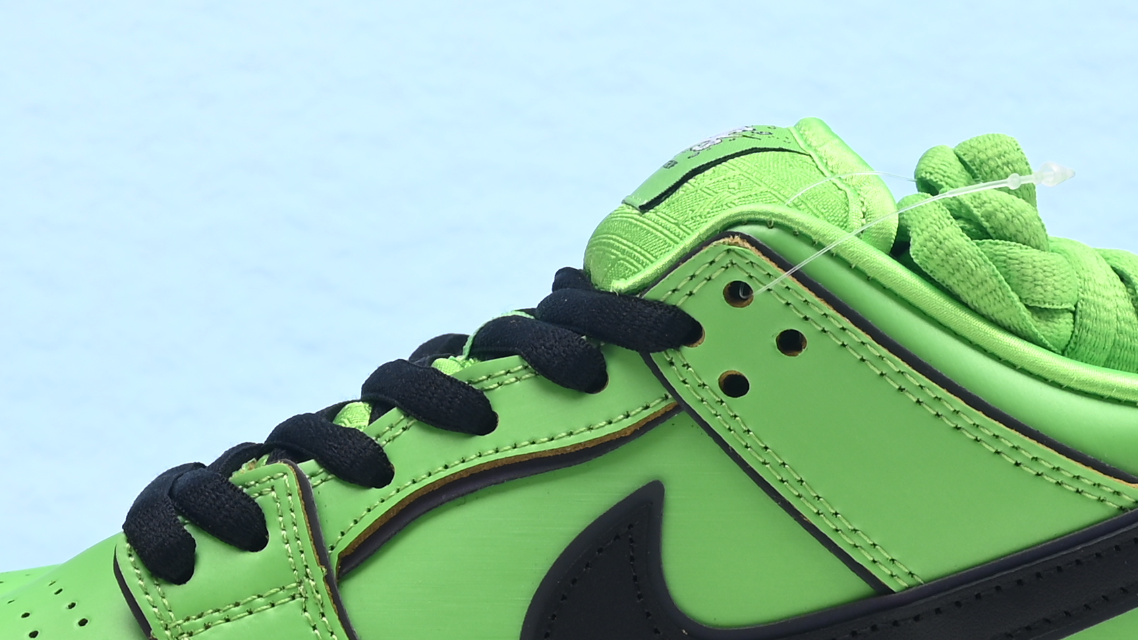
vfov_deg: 8.5
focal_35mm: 142
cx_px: 529
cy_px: 99
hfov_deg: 15.1
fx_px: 4285
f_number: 16
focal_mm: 38
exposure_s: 1/2
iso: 100
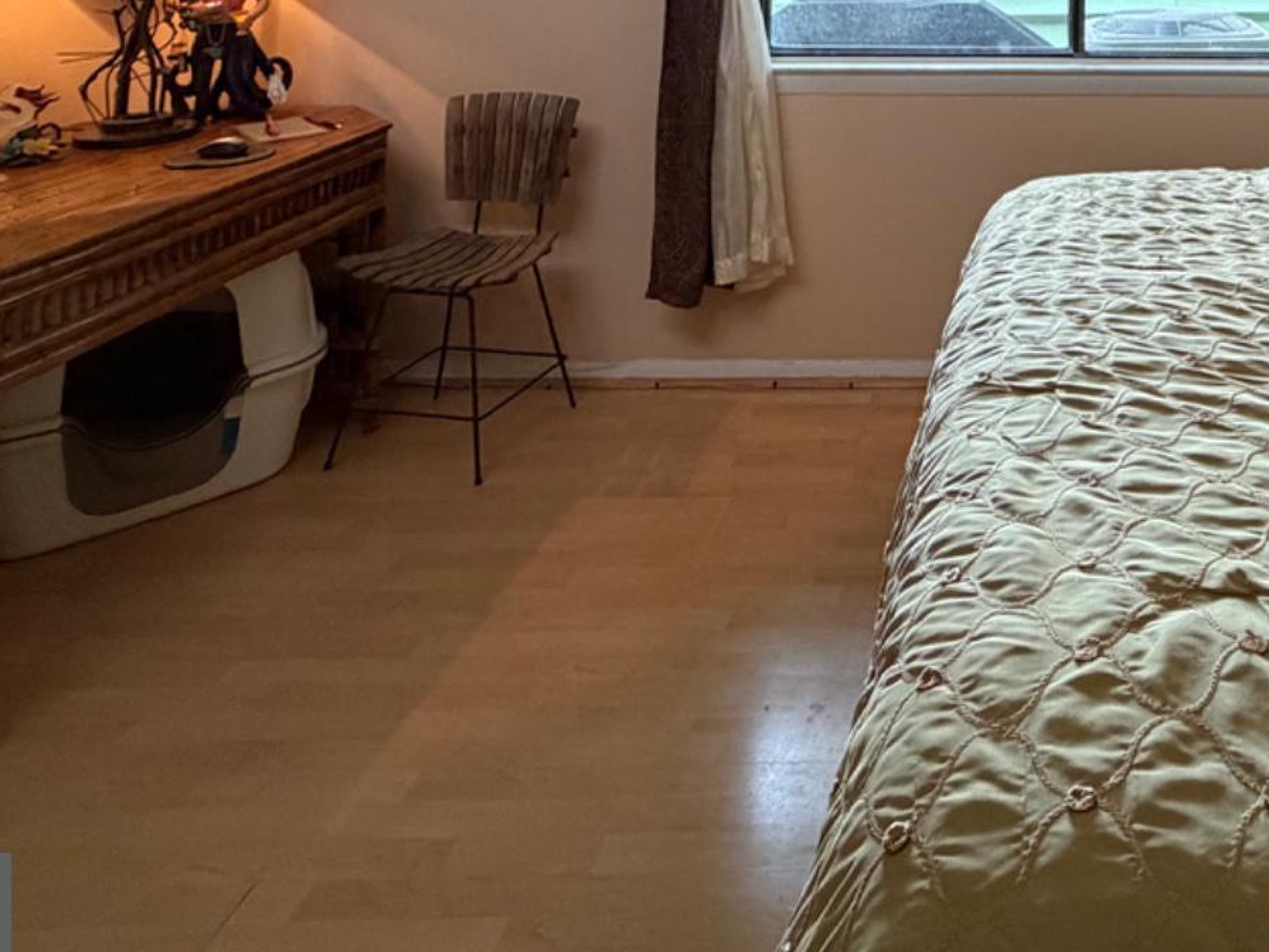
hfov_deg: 51.2
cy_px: -119
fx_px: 1173
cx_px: 1108
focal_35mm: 32
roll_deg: -0.6
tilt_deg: +0.4
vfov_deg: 36.6
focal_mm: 2.22
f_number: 2.2
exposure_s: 1/60
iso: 400
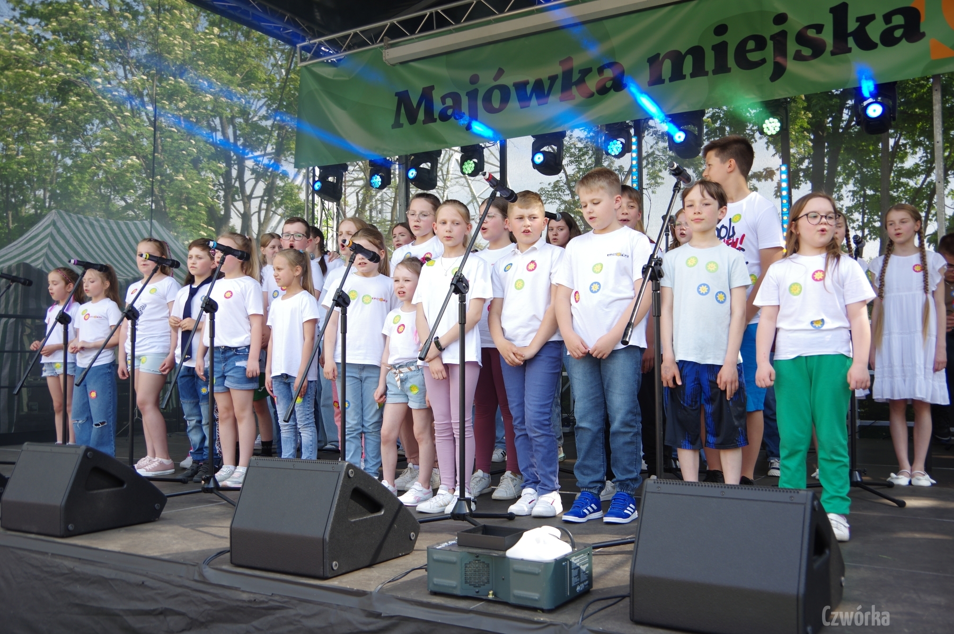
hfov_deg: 60.3
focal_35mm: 31
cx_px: 477
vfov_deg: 42.3
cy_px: 317
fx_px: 821
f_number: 5
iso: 100
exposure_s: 1/100
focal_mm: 21
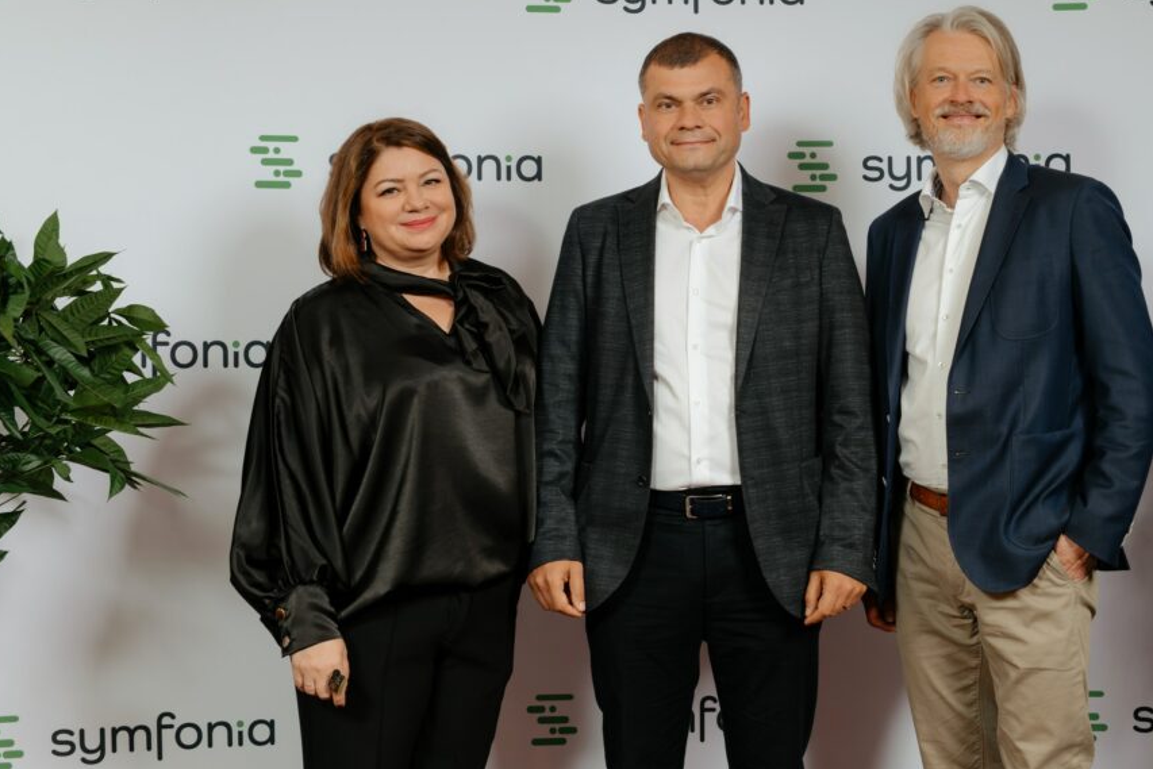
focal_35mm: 60
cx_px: 679
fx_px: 1922
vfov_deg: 22.6
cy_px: 348
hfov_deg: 33.3
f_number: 6.3
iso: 2000
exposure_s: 1/200
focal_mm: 50
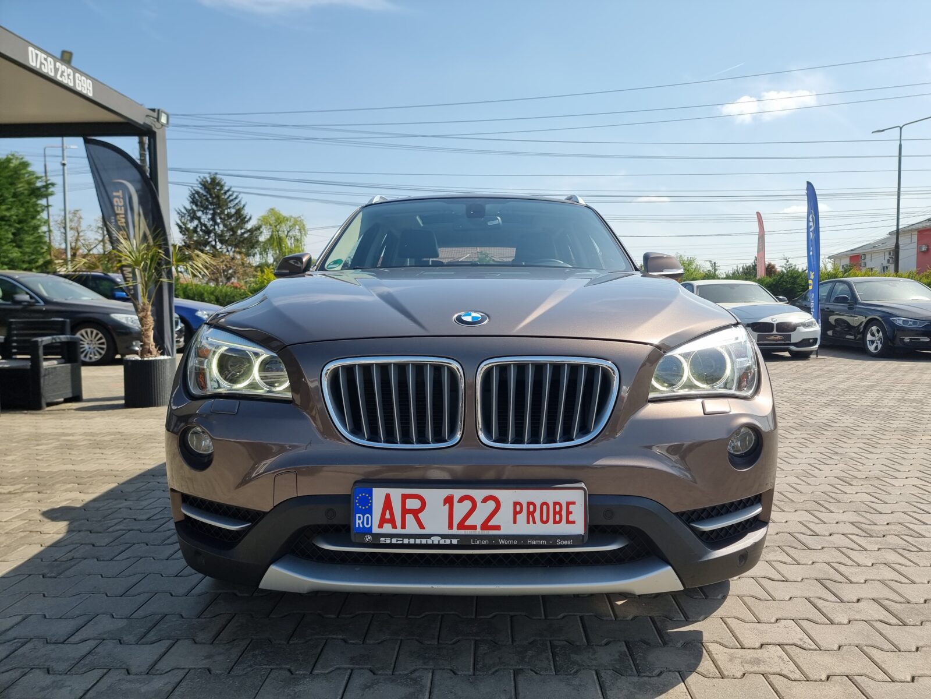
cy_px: 350
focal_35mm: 24
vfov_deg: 56.8
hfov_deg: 71.6
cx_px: 466
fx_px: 645
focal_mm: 6.7
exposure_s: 1/909
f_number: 1.8
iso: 50
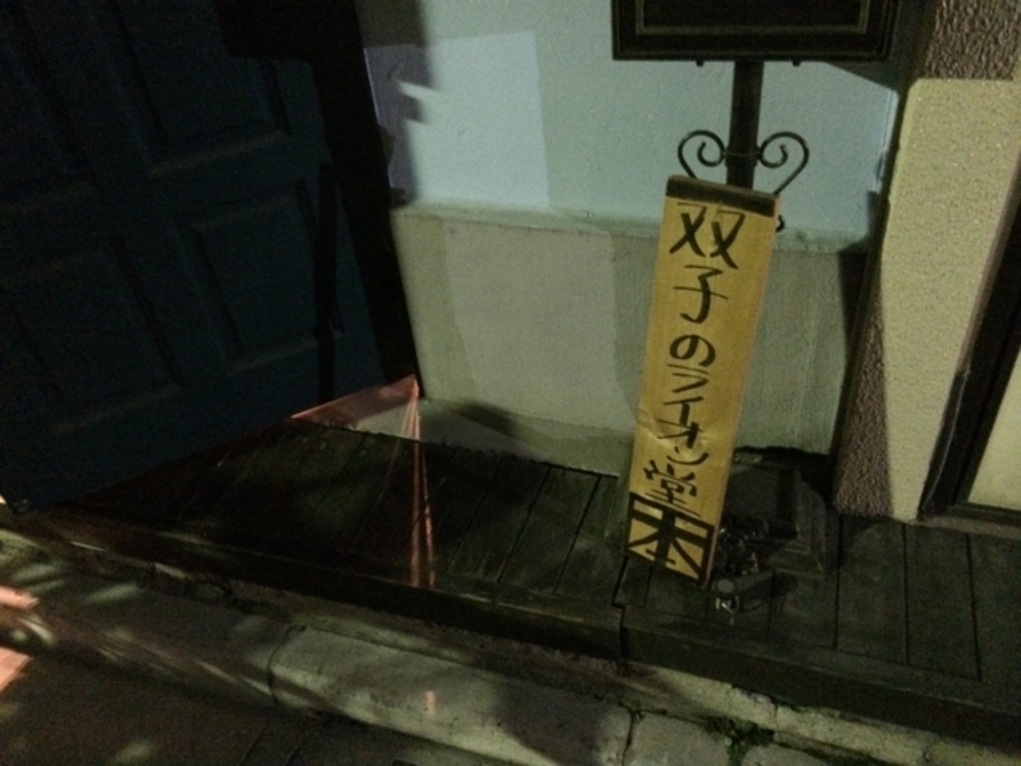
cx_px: 510
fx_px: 885
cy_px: 383
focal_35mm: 30
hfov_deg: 60.0
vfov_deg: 46.8
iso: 2500
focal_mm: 4.12
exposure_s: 1/15
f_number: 2.2
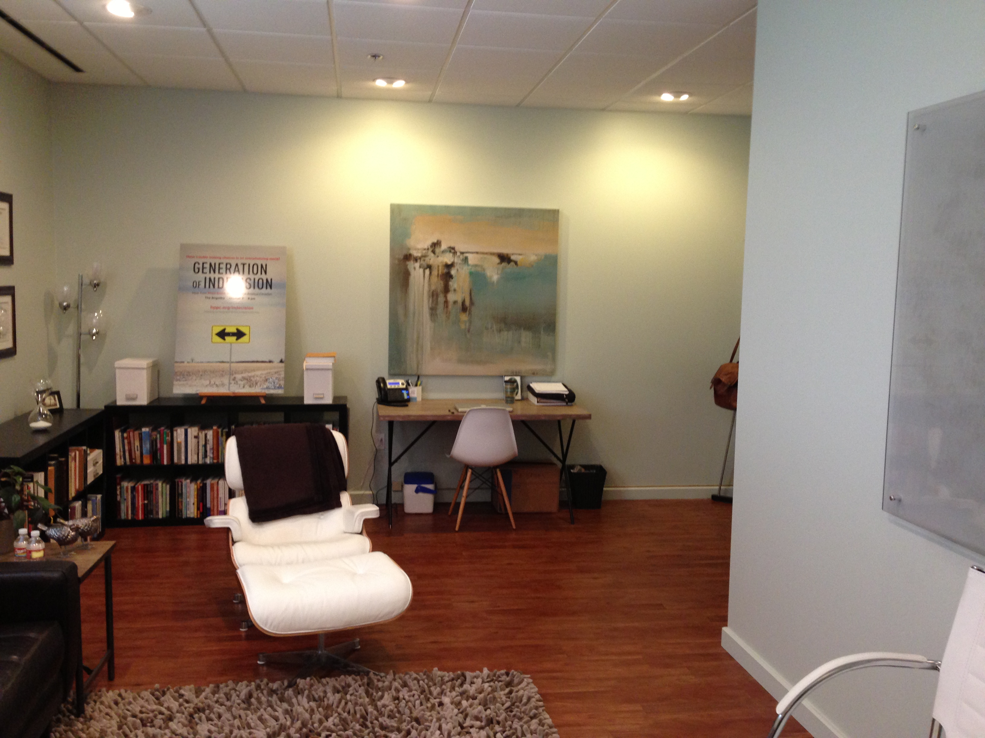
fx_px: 939
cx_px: 492
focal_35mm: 33
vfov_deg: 42.9
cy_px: 369
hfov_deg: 55.4
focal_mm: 4.13
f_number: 2.4
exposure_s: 1/20
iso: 160
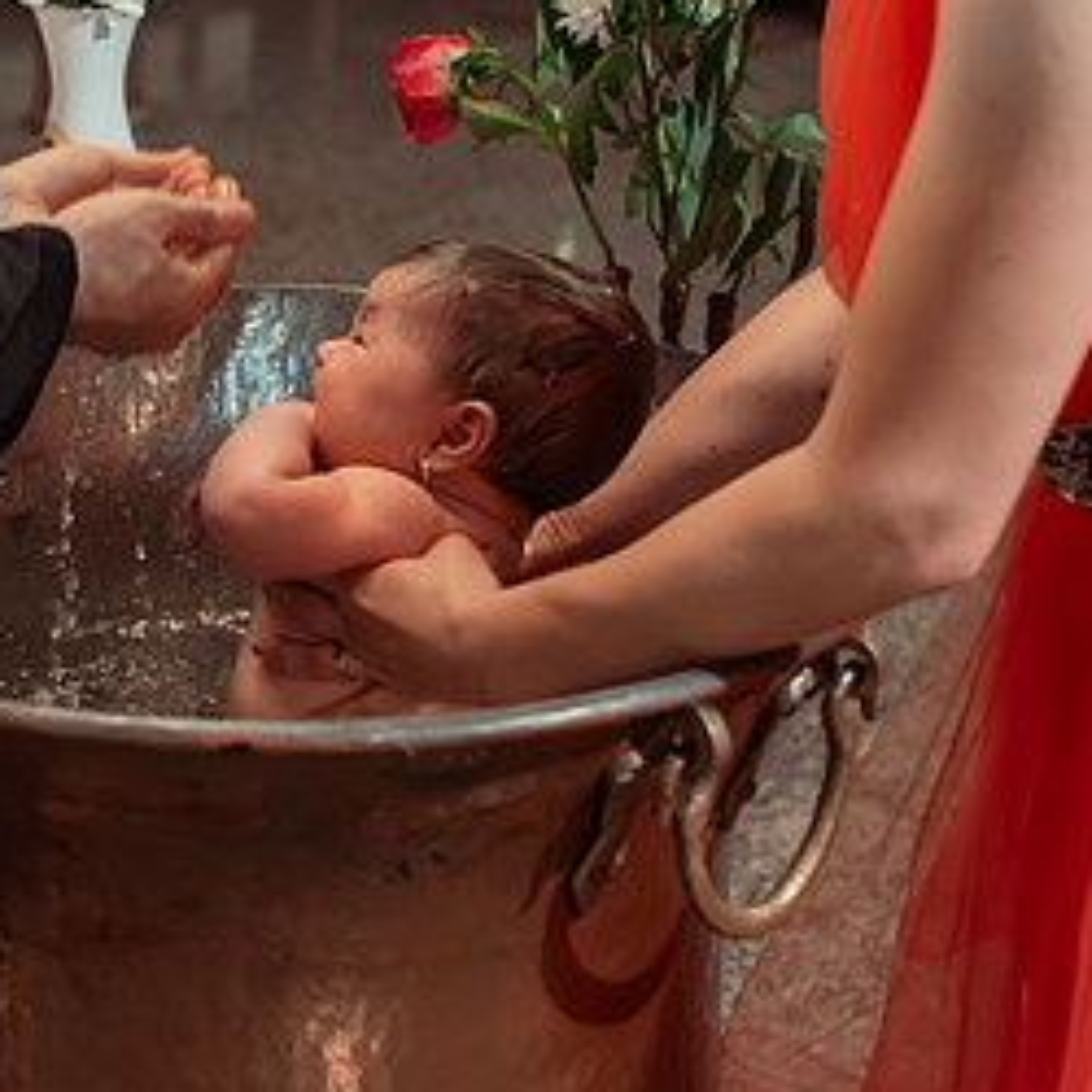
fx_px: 2641
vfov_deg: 23.2
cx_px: -9
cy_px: 343
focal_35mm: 74
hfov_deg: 22.4
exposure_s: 1/200
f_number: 3.5
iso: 1600
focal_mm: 35
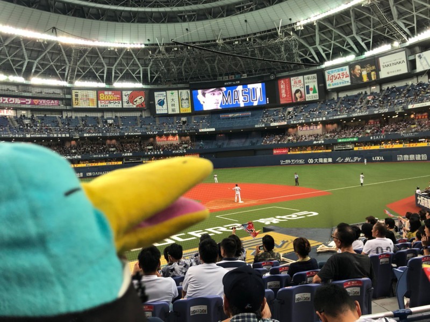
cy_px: 161
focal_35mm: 28
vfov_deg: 49.7
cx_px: 215
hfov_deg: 63.4
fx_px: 348
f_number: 1.8
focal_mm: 3.99
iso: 32
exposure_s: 1/30
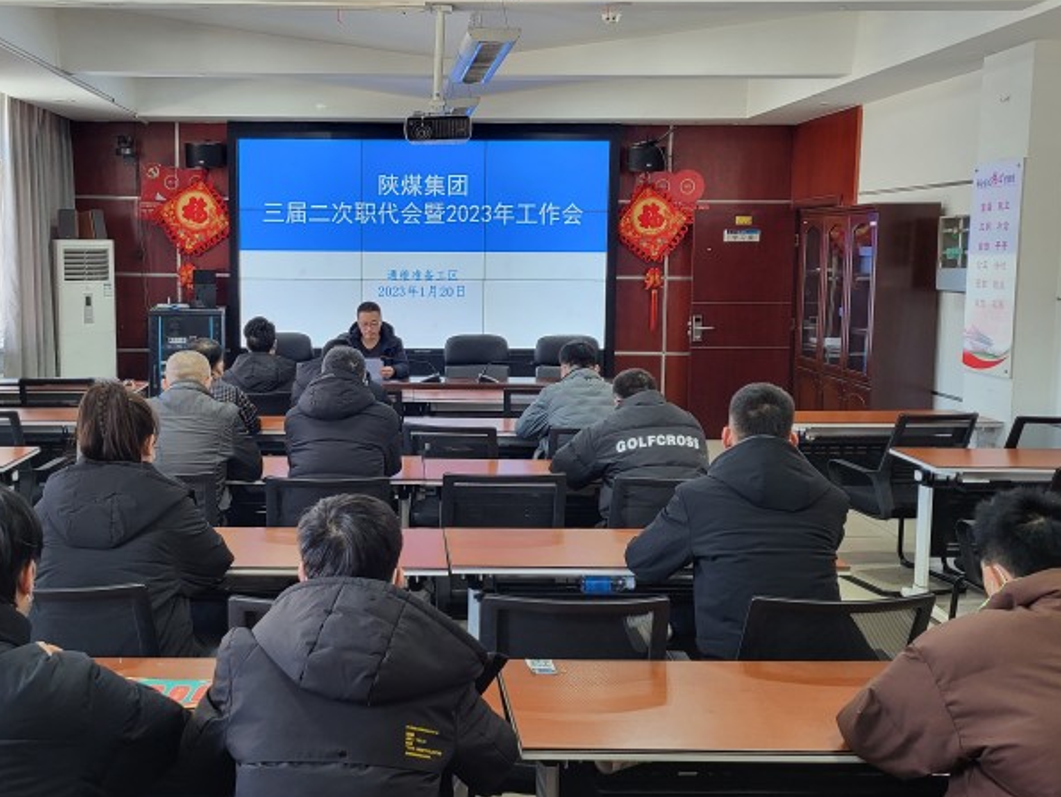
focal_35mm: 35
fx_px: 1073
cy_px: 370
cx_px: 409
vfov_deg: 40.7
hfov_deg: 52.1
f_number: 1.8
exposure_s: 1/60
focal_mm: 5.4
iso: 160
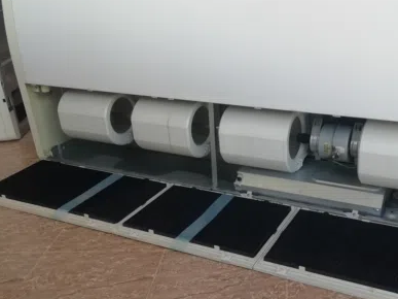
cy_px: 154
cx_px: 262
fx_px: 494
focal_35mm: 43
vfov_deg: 33.6
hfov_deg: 43.3
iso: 50
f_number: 4
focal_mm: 3.46
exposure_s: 1/146
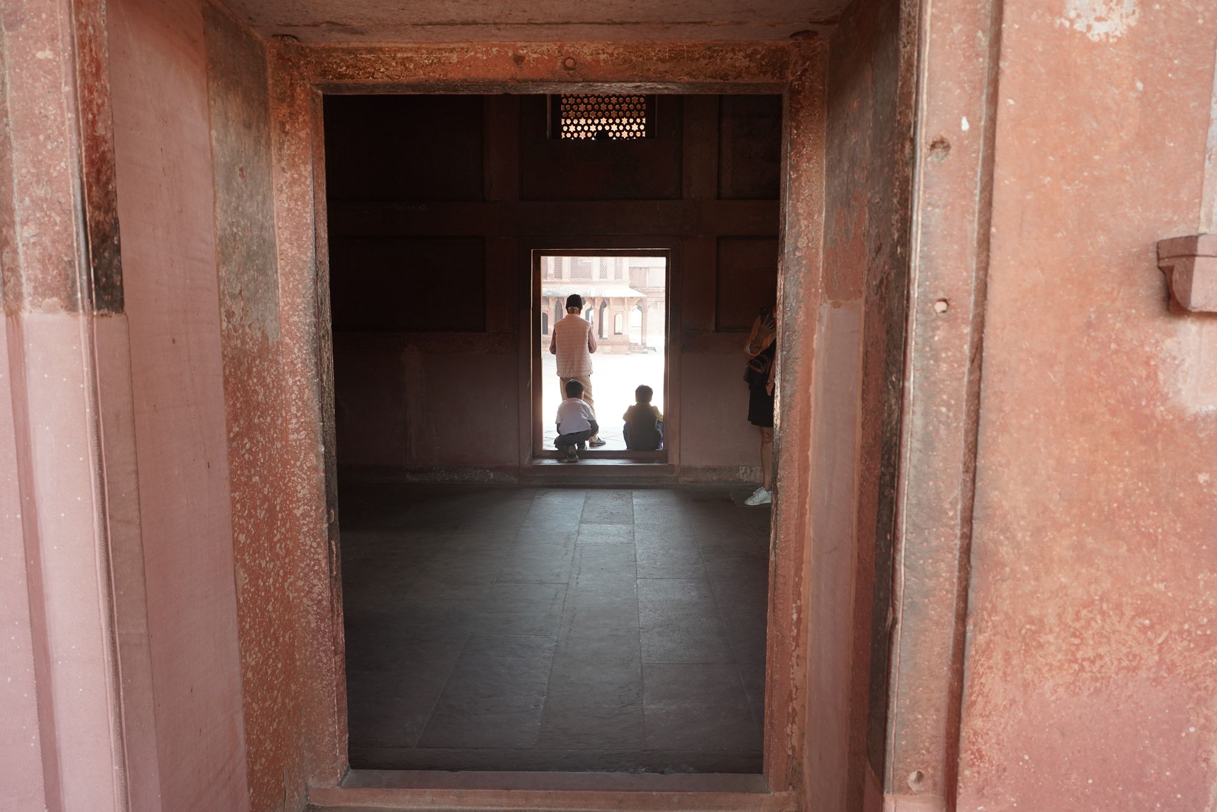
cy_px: 406
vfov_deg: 53.1
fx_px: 811
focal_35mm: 24
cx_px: 608
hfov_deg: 73.7
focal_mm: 24
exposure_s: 1/100
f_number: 6.3
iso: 800
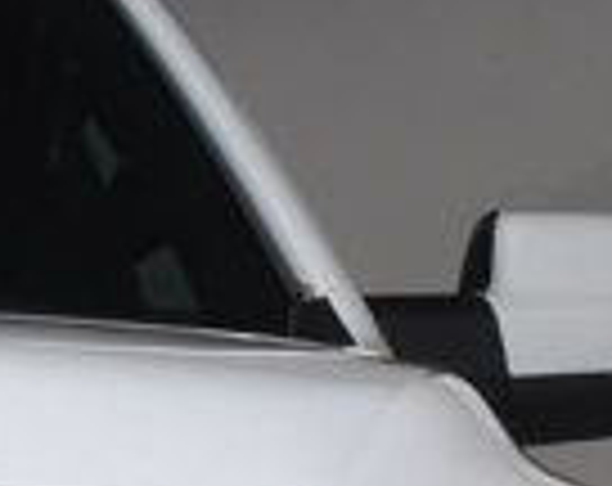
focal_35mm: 319
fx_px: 5761
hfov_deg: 5.9
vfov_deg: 4.7
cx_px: -819
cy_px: 1084
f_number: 13
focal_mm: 30
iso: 100
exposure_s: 1/160
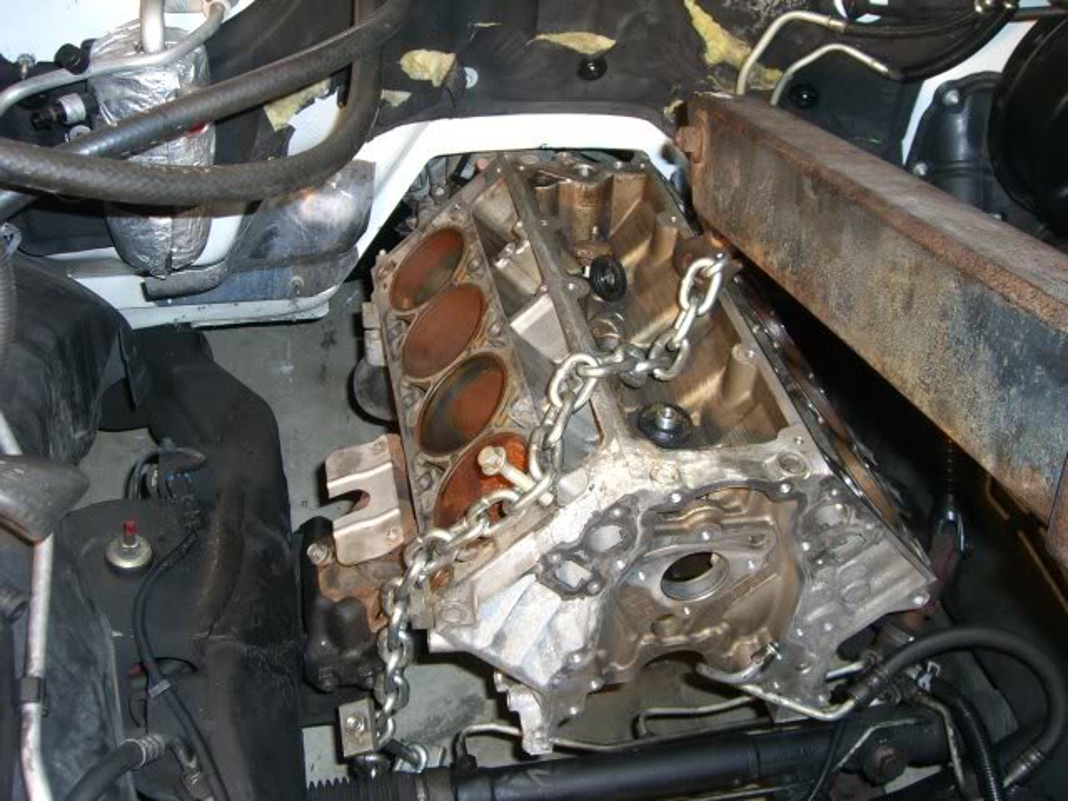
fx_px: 1172
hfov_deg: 49.0
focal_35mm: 38
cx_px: 534
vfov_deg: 37.7
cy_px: 400
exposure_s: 1/60
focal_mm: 6.2
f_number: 2.7
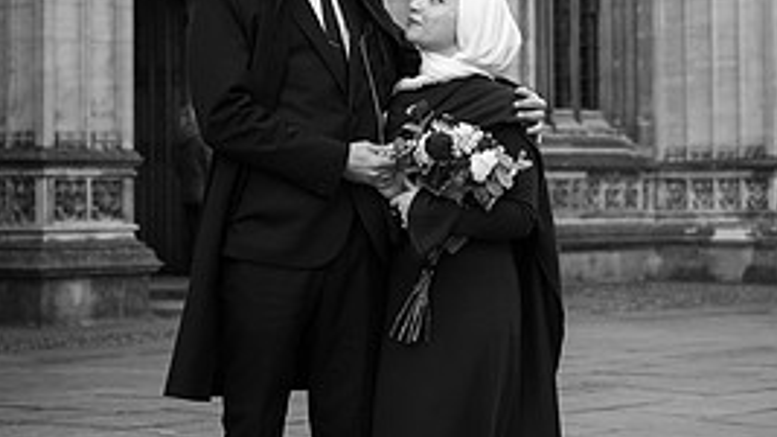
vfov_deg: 11.4
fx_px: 2183
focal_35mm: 106
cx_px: 434
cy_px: 96
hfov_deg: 20.2
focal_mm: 40
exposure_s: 1/640
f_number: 2.8
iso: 200
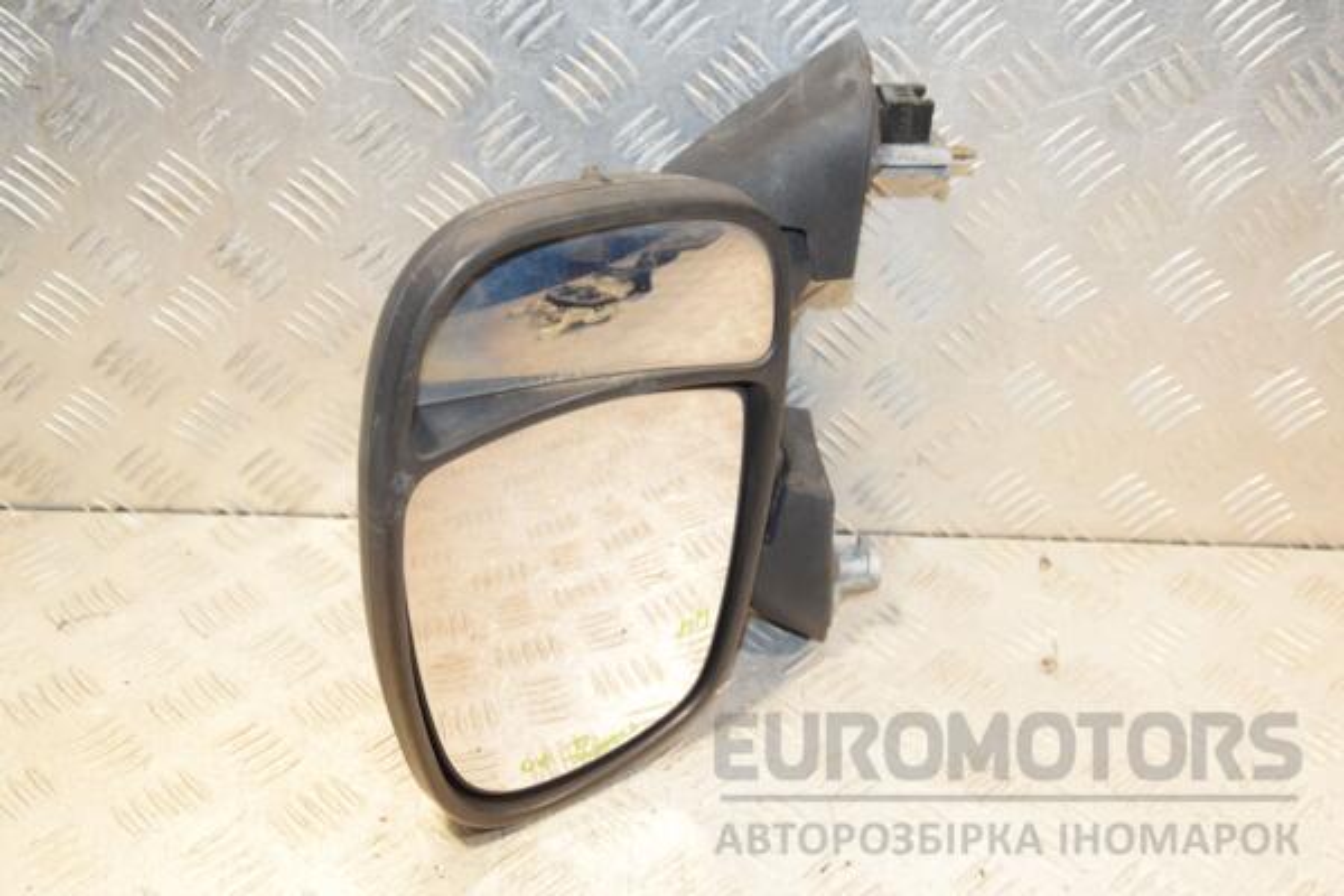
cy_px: 448
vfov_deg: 28.1
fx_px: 1792
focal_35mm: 48
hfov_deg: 41.1
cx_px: 672
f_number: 6.3
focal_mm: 32
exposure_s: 1/200
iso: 1600
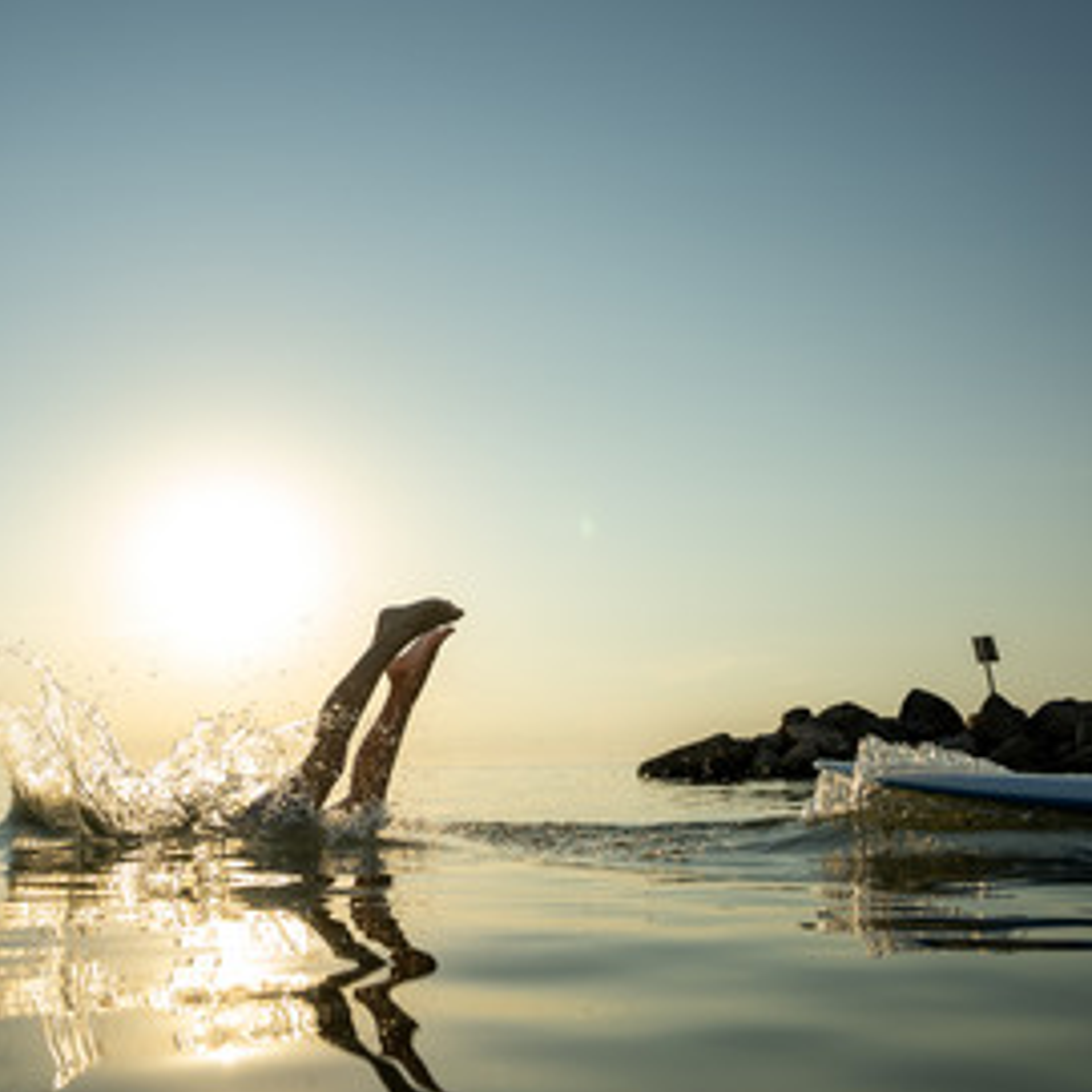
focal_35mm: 31
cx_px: 407
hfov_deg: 52.0
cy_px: 546
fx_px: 1106
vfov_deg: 52.5
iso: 160
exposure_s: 1/1600
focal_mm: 24
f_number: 4
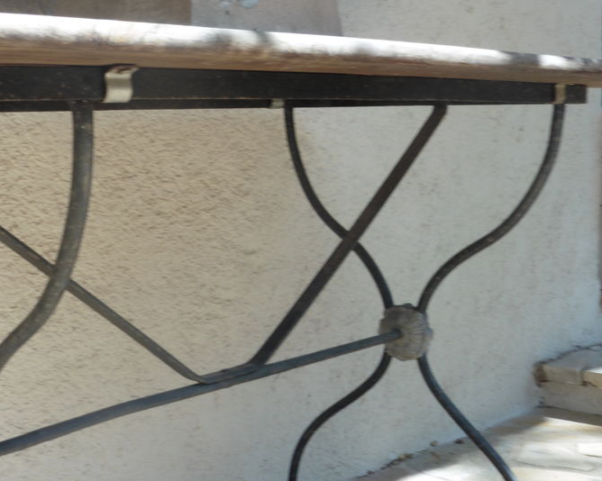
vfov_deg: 26.6
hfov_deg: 32.8
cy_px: 288
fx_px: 1015
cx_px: 205
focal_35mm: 57
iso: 100
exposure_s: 1/200
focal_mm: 6.9
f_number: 5
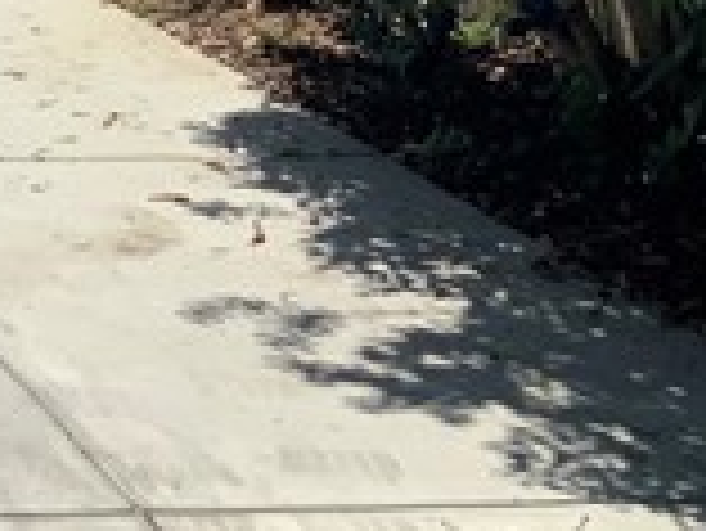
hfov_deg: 14.3
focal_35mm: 118
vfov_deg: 12.2
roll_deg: -0.2
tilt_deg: -8.2
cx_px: -639
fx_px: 2408
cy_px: -158
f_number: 1.8
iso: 20
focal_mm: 3
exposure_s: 1/3534
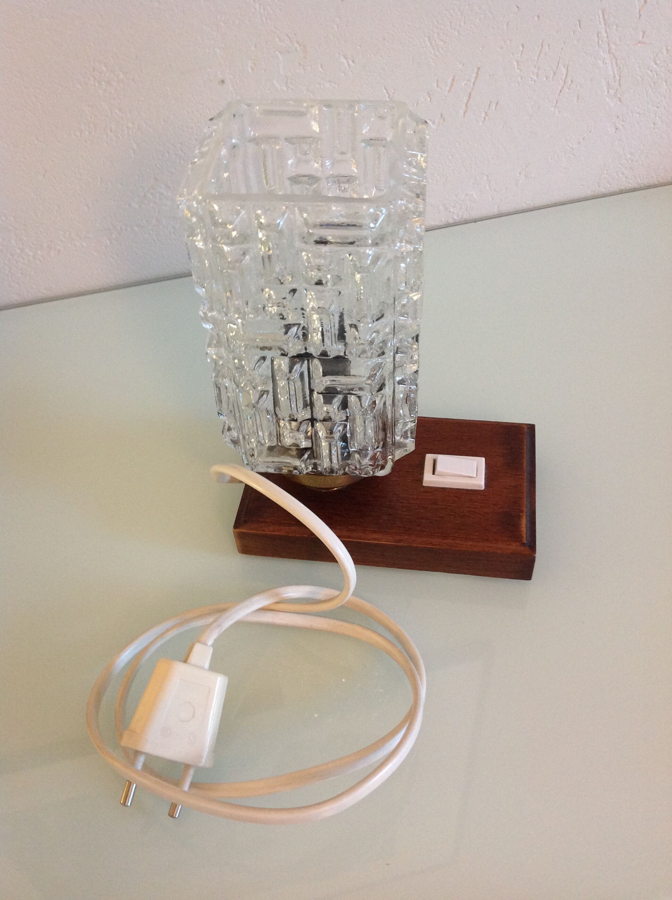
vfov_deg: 52.7
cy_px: 450
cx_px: 336
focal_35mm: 35
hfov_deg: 40.6
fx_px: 908
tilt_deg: -47.1
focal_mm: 4.28
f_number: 2.4
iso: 160
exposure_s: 1/17
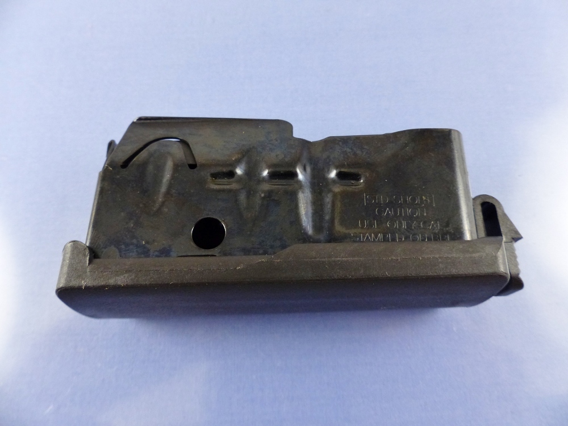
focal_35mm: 25
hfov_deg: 69.4
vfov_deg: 54.9
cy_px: 213
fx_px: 410
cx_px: 284
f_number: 2.8
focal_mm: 4.5
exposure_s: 1/60
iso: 320
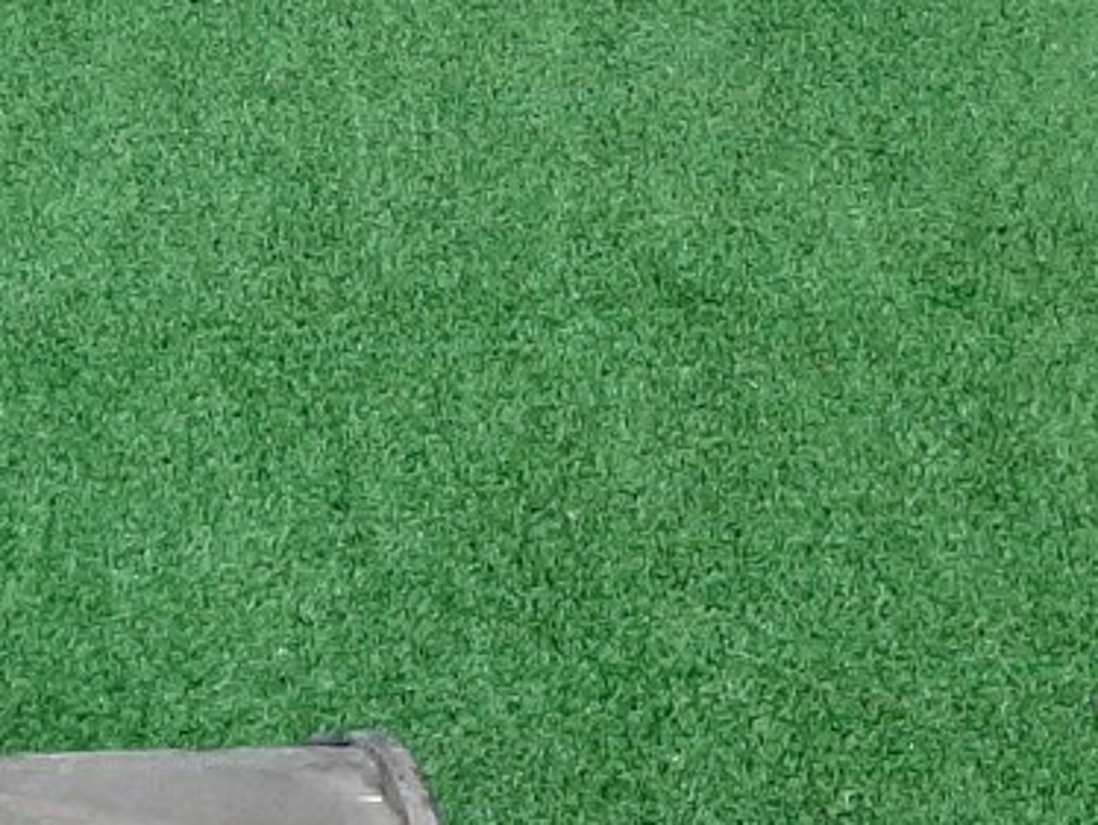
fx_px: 3174
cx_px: -675
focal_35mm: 100
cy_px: 1298
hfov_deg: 17.2
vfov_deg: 13.8
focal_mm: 3.93
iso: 199
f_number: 1.7
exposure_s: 1/50
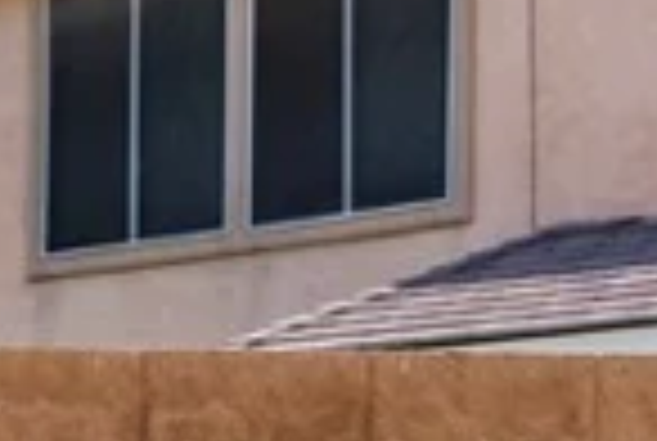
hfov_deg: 10.4
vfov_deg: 6.8
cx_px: -54
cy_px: 835
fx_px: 3584
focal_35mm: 196
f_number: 2.8
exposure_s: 1/8000
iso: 400
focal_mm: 28
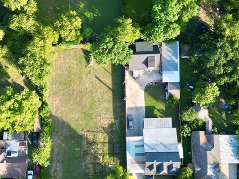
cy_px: 133
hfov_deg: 37.2
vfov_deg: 28.1
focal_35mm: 51
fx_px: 352
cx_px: 87
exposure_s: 1/640
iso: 120
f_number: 1.7
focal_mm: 6.72
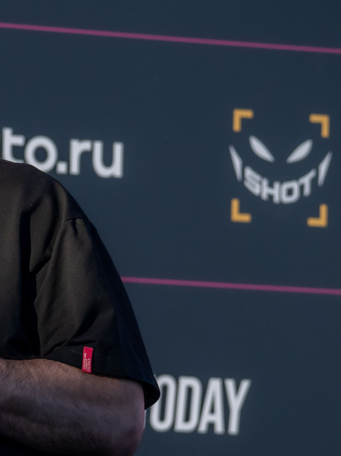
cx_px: -105
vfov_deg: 4.2
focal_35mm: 469
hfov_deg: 3.2
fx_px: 6165
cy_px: 358
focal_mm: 169.3
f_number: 5.6
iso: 2000
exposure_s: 1/400
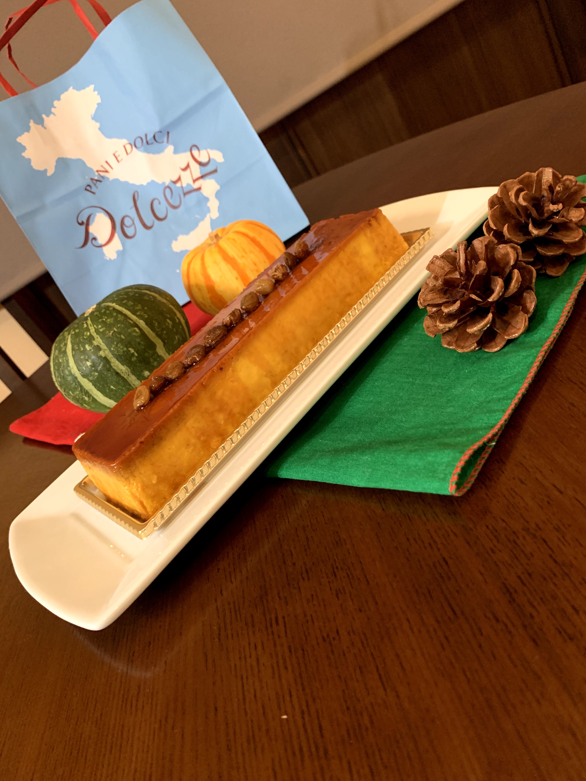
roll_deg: +34.4
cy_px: 390
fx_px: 587
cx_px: 293
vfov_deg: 67.3
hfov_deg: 53.1
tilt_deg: -24.2
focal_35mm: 26
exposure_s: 1/30
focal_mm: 4.25
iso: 500
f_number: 1.8
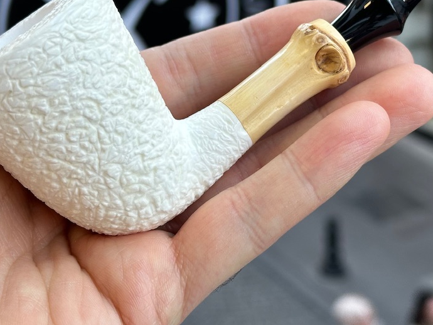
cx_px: 259
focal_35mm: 89
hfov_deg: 22.0
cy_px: 63
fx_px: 1114
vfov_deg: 16.5
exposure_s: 1/121
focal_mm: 6.86
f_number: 1.78
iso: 50
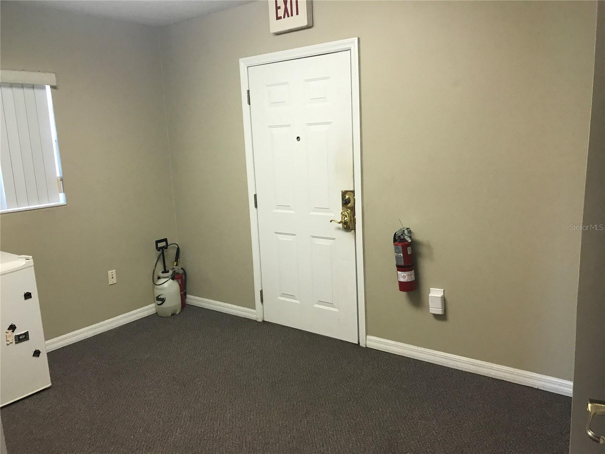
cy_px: 227
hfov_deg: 63.4
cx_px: 302
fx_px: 489
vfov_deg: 49.7
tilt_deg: -9.4
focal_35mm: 28
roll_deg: +3.3
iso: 40
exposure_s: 1/30
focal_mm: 3.99
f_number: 1.8
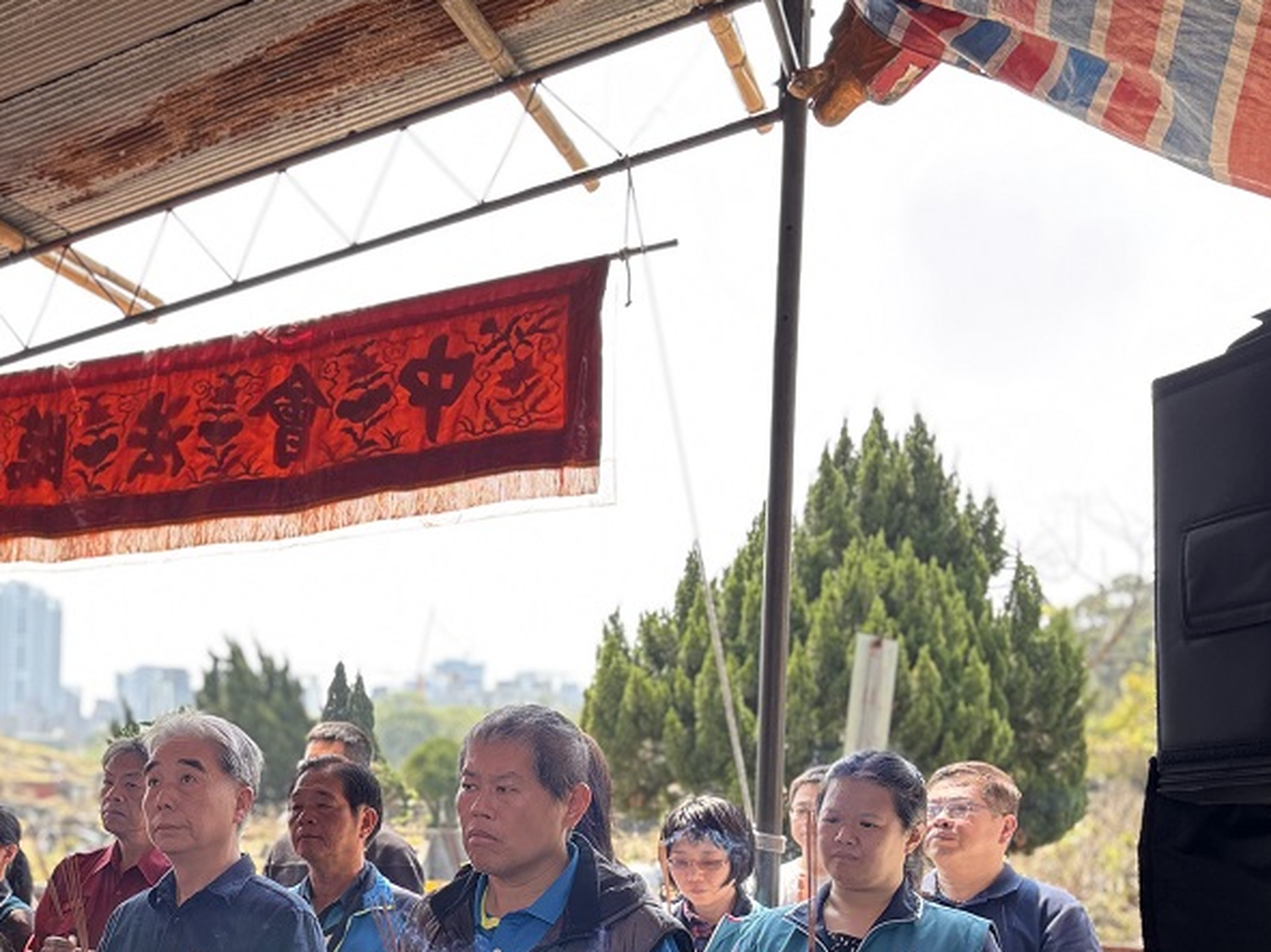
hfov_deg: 40.7
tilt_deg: +1.7
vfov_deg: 31.8
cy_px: 787
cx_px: 206
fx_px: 1615
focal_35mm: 44
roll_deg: -2.0
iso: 50
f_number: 1.6
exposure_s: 1/246
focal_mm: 5.96
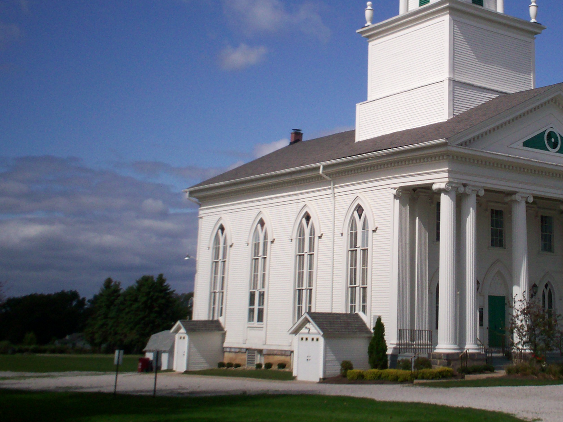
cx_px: 411
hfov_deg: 33.2
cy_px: 95
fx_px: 927
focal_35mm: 57
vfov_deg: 25.3
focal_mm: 6
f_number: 4.5
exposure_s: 1/1597
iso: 100
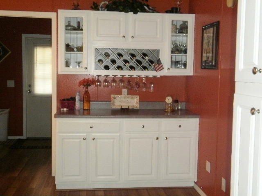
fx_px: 325
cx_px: 131
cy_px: 98
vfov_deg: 33.6
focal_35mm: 43
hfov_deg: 43.9
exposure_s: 1/40
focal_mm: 7.61
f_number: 3.4
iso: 200
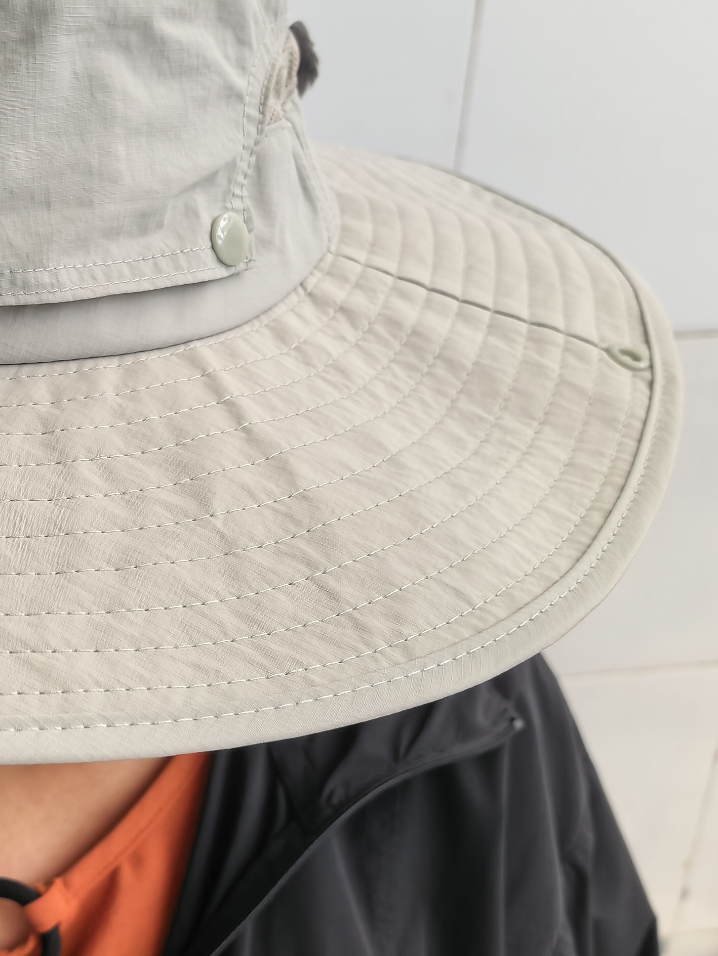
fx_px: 1438
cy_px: 427
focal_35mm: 52
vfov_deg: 36.8
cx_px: -1
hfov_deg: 26.5
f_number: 2
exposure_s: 1/286
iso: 50
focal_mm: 5.75
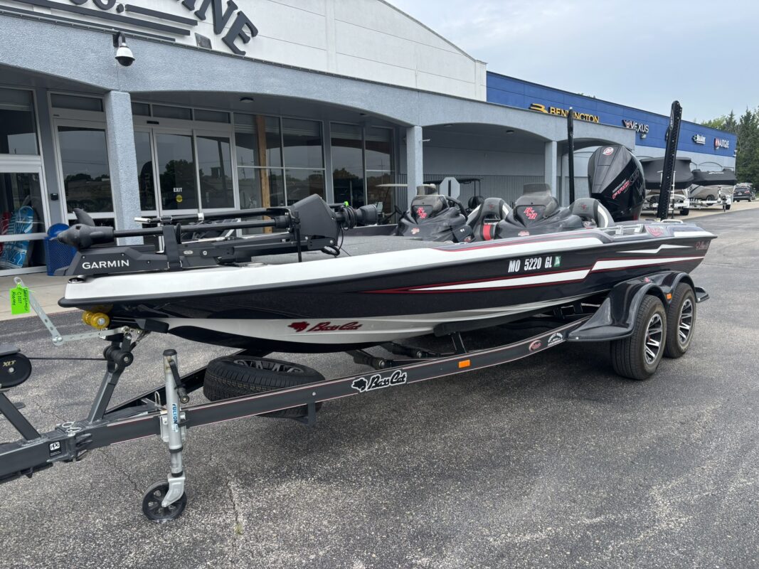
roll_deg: +3.3
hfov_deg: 67.3
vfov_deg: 53.1
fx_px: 570
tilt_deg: -8.4
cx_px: 380
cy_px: 284
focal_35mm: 26
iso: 50
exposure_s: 1/1311
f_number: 1.6
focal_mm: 5.96
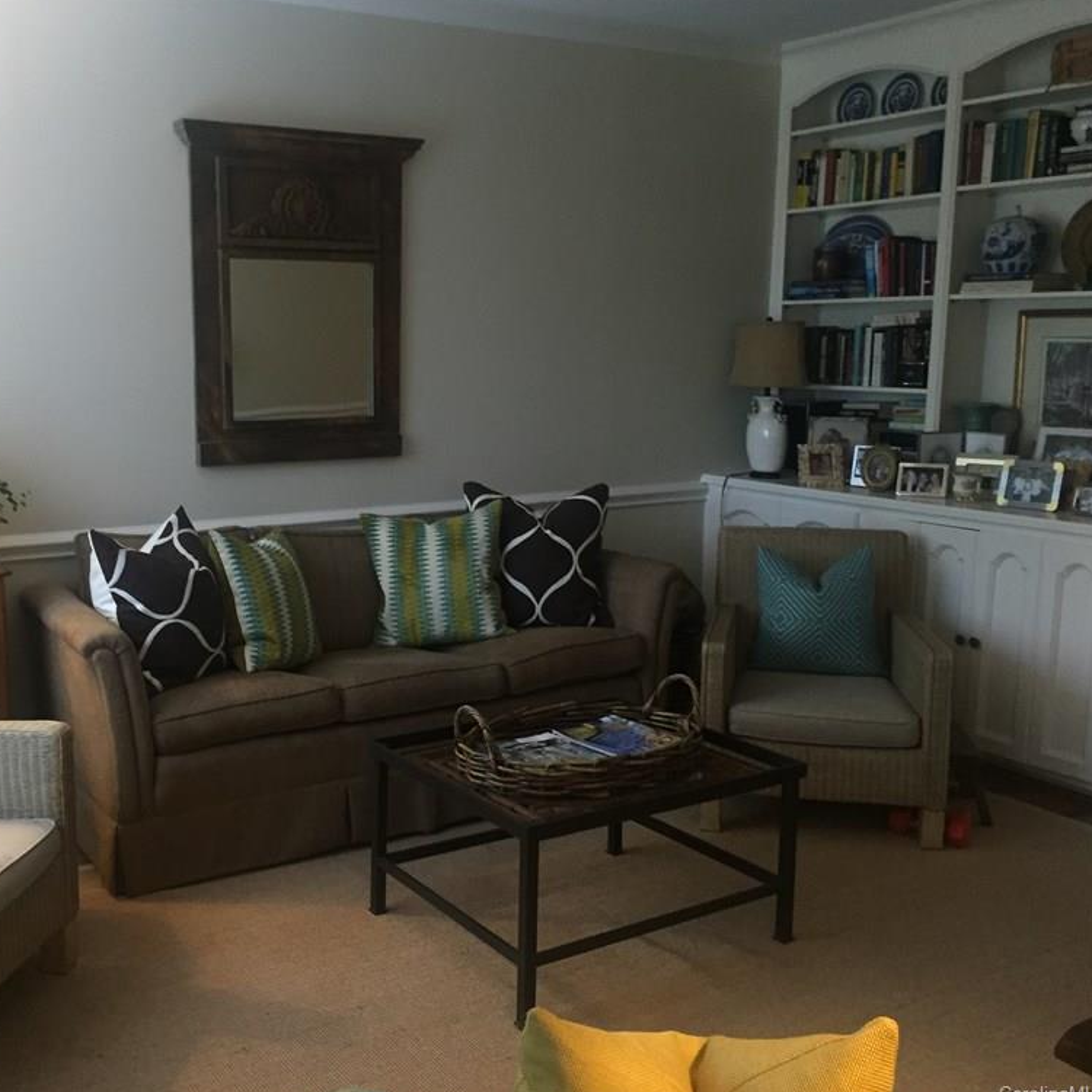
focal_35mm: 35
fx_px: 1249
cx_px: 421
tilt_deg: -8.3
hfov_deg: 46.9
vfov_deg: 47.2
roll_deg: +0.4
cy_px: 549
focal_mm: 4.15
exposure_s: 1/30
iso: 200
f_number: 2.2
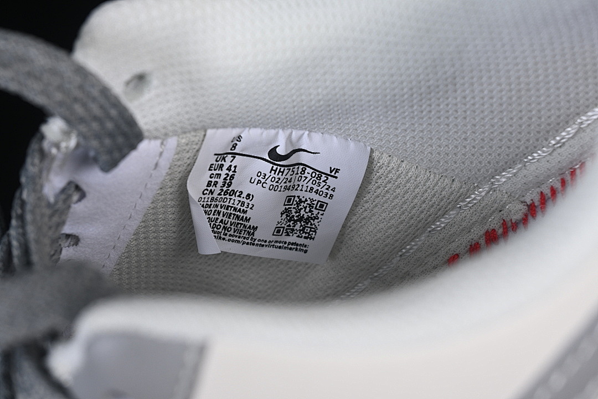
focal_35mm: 75
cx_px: 299
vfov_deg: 18.2
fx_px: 1246
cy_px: 200
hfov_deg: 27.0
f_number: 7.1
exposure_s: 1/80
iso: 160
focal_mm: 50
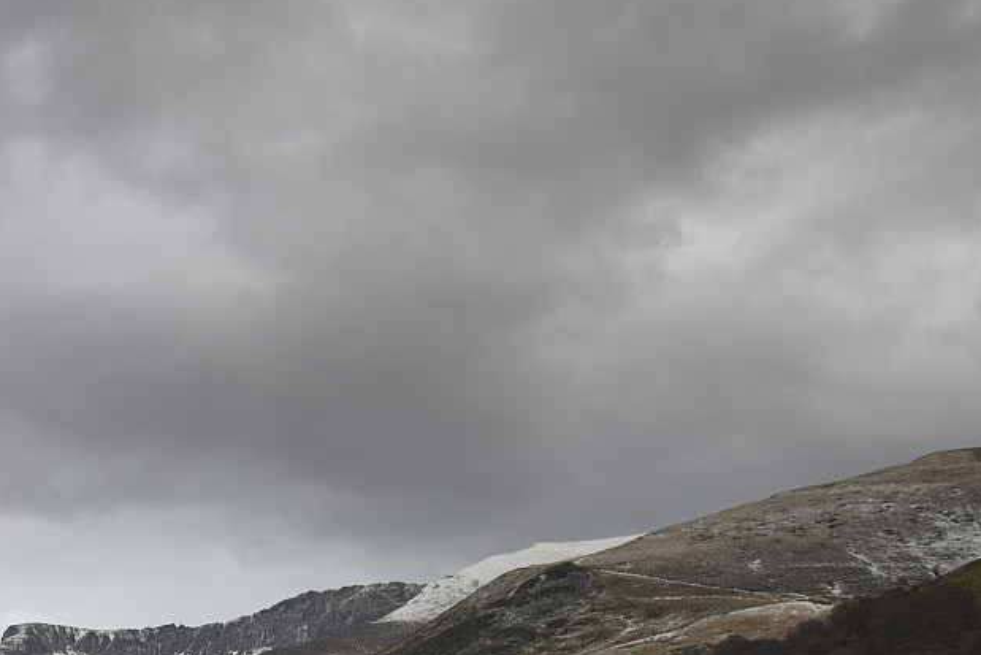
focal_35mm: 62
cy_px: 774
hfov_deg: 28.4
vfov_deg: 20.6
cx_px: -181
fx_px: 1690
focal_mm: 24
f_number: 16
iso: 100
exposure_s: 1/3
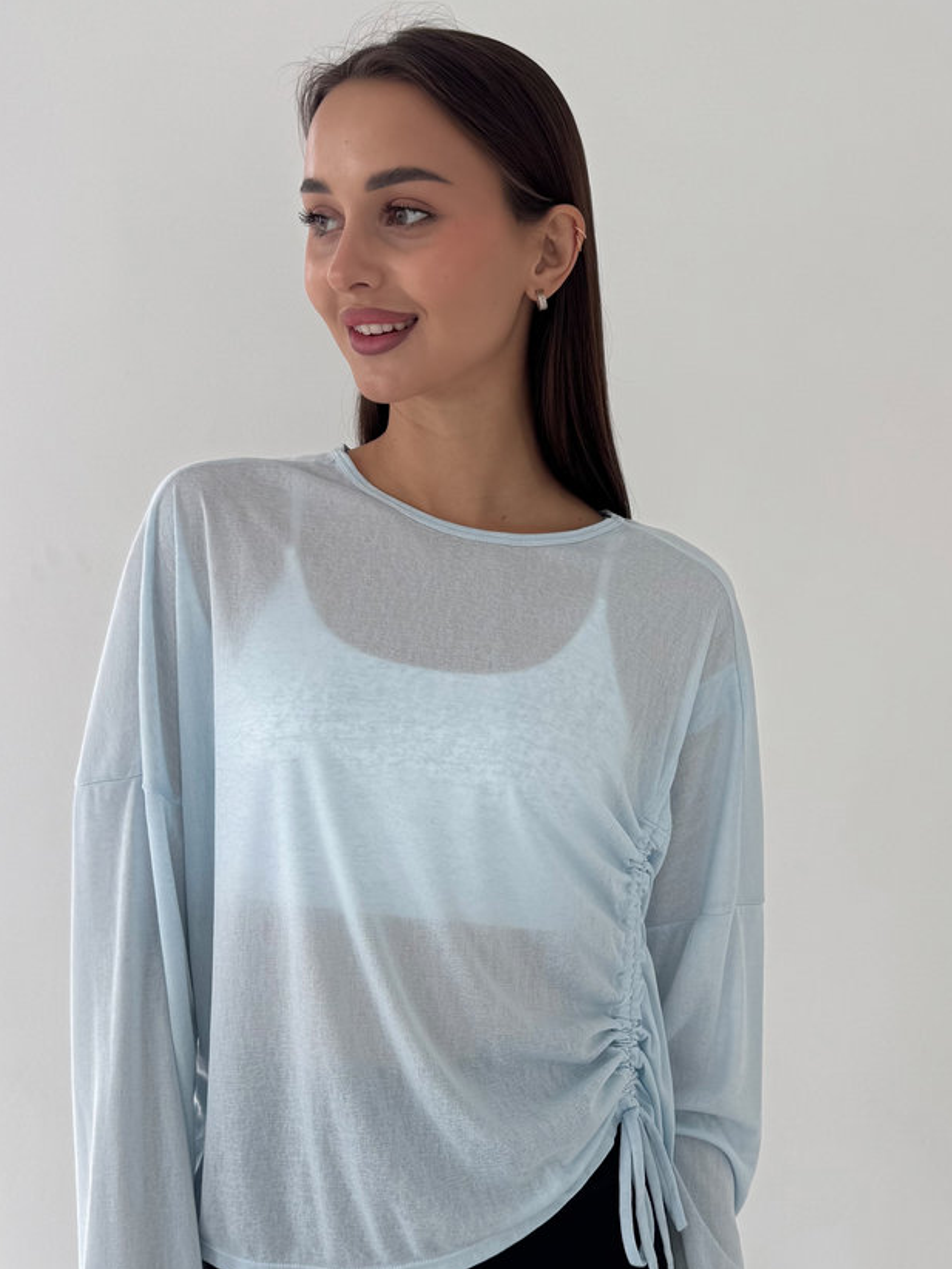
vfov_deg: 52.2
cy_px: 782
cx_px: 491
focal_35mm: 35
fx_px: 1284
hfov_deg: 40.7
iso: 64
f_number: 1.78
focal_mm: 6.76
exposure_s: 1/121
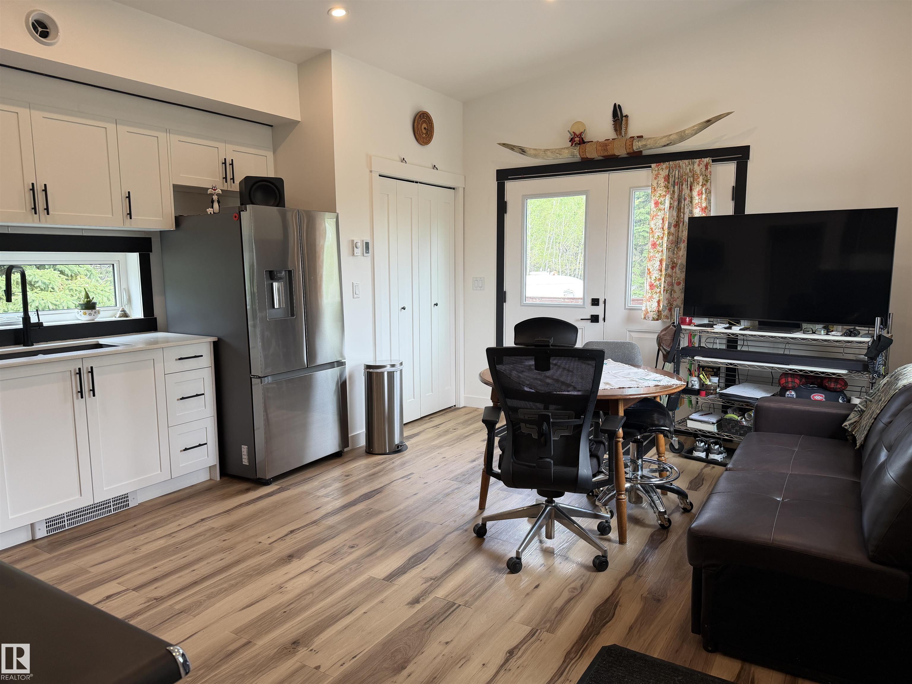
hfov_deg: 71.6
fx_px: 632
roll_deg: +0.6
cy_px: 342
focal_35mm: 24
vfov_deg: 56.8
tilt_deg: -8.0
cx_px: 456
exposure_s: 1/120
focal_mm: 6.76
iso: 100
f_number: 1.78
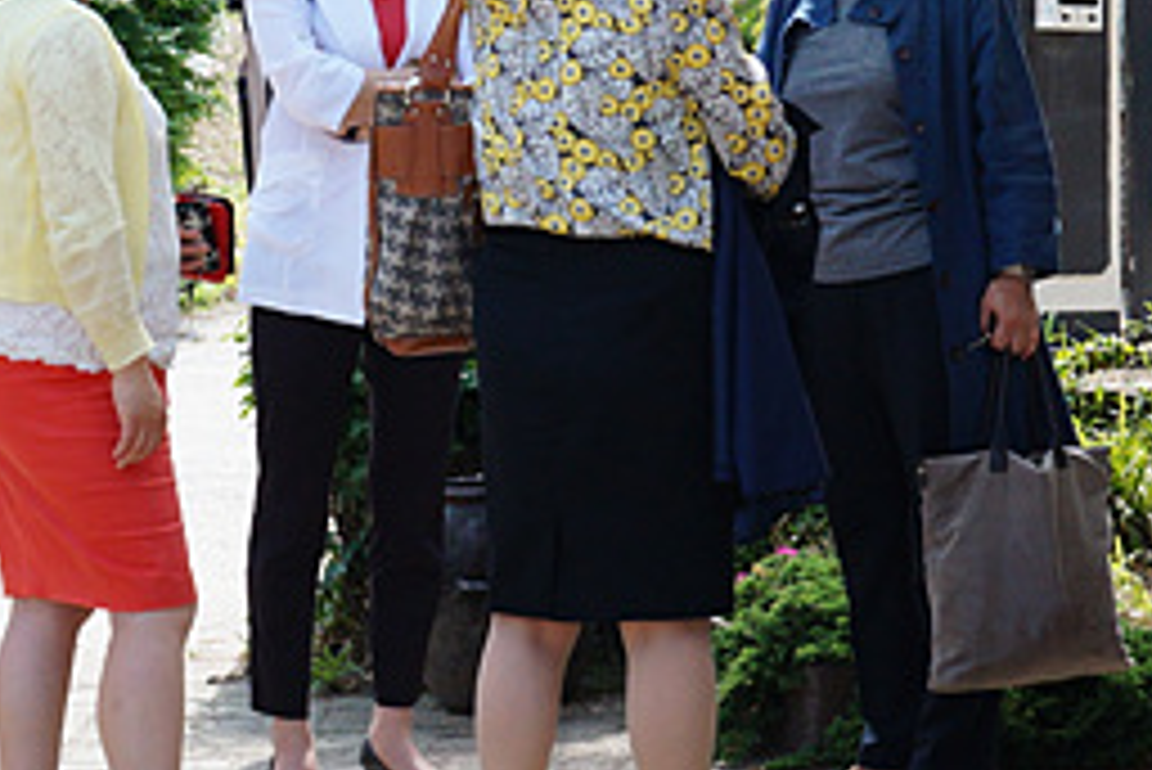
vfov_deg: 11.1
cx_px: 747
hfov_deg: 16.6
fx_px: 3938
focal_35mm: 123
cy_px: 164
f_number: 8
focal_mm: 30
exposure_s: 1/640
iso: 800
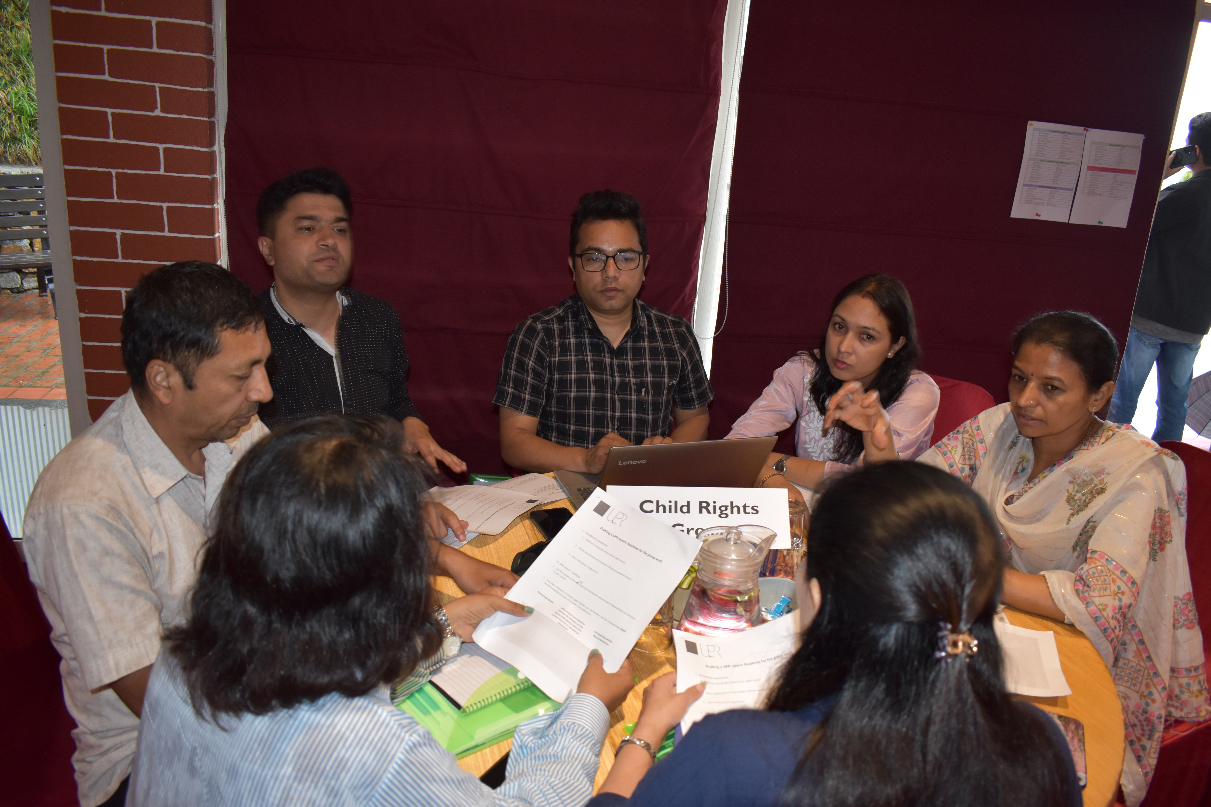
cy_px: 404
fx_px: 908
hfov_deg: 67.4
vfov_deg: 47.9
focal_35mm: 27
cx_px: 606
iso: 800
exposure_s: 1/30
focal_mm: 18
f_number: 3.5
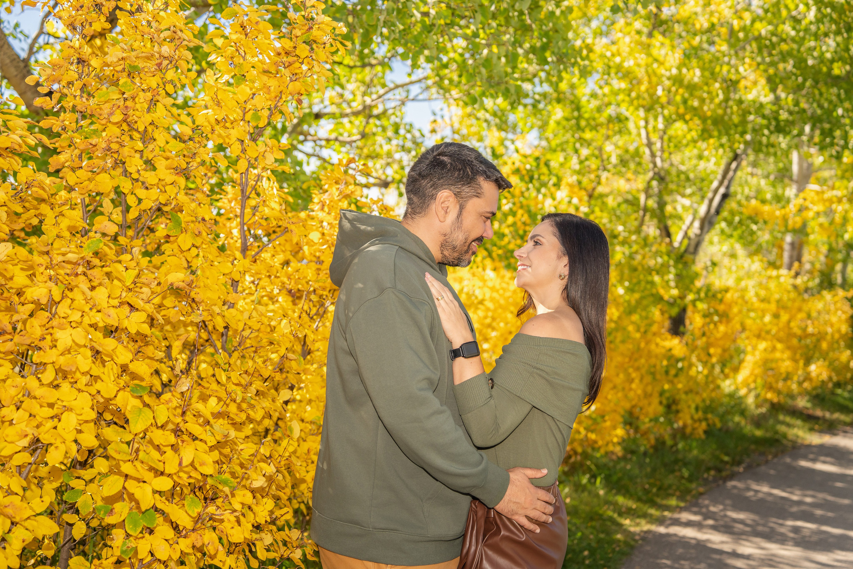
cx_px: 426
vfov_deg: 30.5
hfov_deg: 44.5
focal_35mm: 44
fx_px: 1043
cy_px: 284
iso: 500
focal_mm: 44
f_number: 2.8
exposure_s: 1/2500
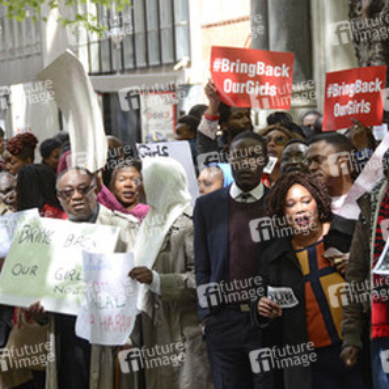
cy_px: 194
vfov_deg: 11.0
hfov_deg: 11.0
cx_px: 249
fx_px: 2022
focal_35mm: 159
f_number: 5.6
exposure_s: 1/500
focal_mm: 82
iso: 800
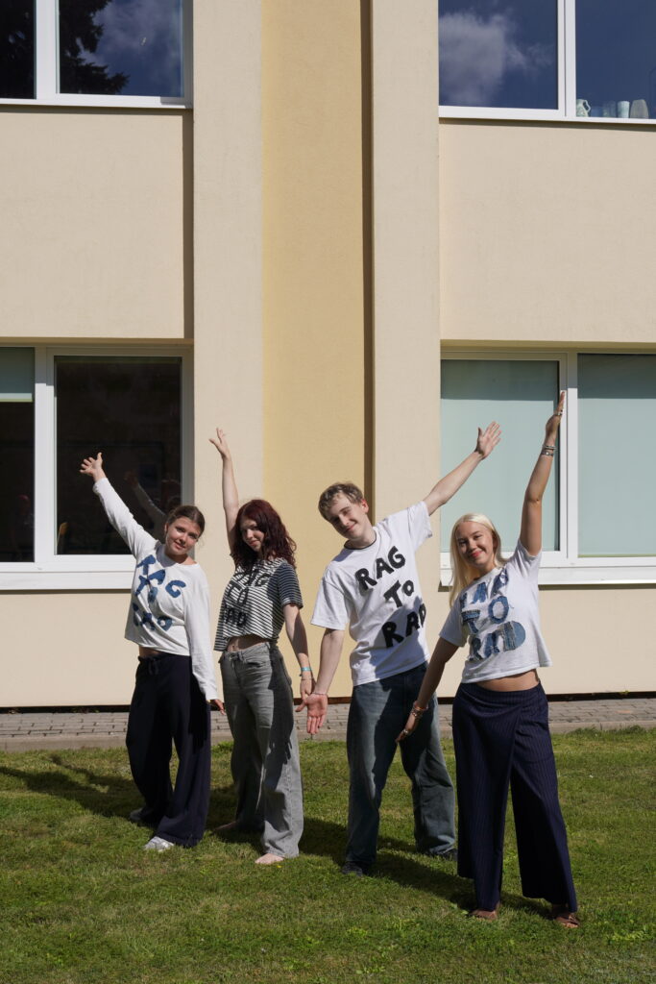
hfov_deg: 29.9
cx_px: 328
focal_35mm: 45
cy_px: 492
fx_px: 1229
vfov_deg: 43.6
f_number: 4.5
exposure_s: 1/2000
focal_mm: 30
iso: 100
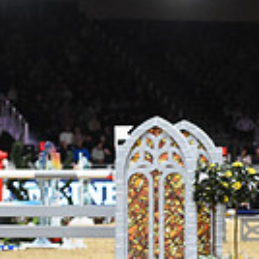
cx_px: 524
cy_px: 131
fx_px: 2650
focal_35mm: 313
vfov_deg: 5.6
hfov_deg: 5.5
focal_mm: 85
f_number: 3.5
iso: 5000
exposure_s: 1/800
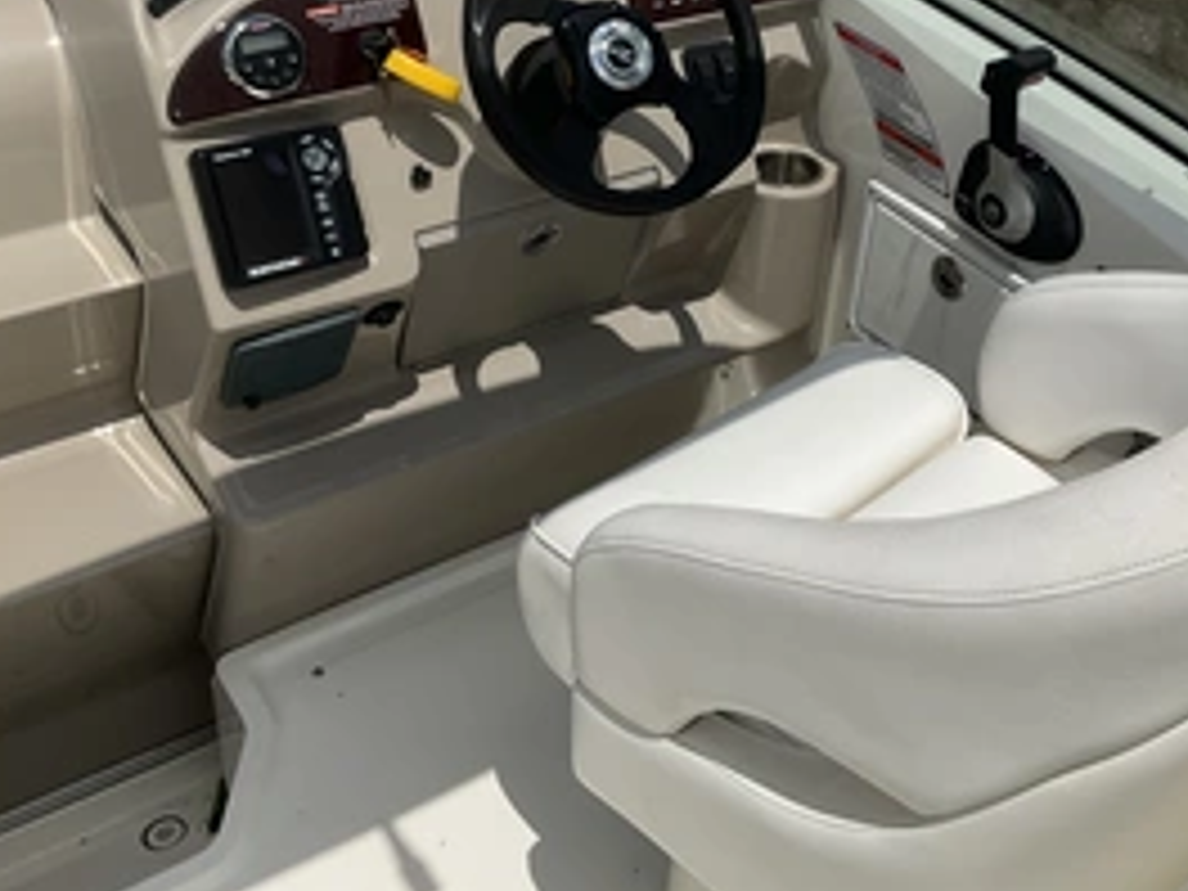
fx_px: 1510
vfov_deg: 32.4
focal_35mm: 44
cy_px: 248
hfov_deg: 42.5
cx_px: 765
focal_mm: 3
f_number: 1.8
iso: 25
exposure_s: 1/6536
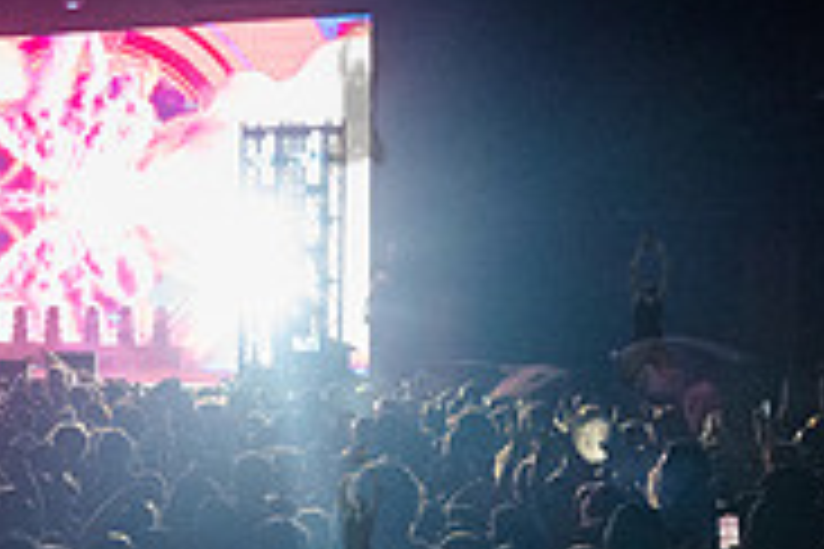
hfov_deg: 17.4
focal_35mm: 111
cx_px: -225
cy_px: 304
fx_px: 2540
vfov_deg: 12.3
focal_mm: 35
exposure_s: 1/800
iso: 8000
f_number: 3.2
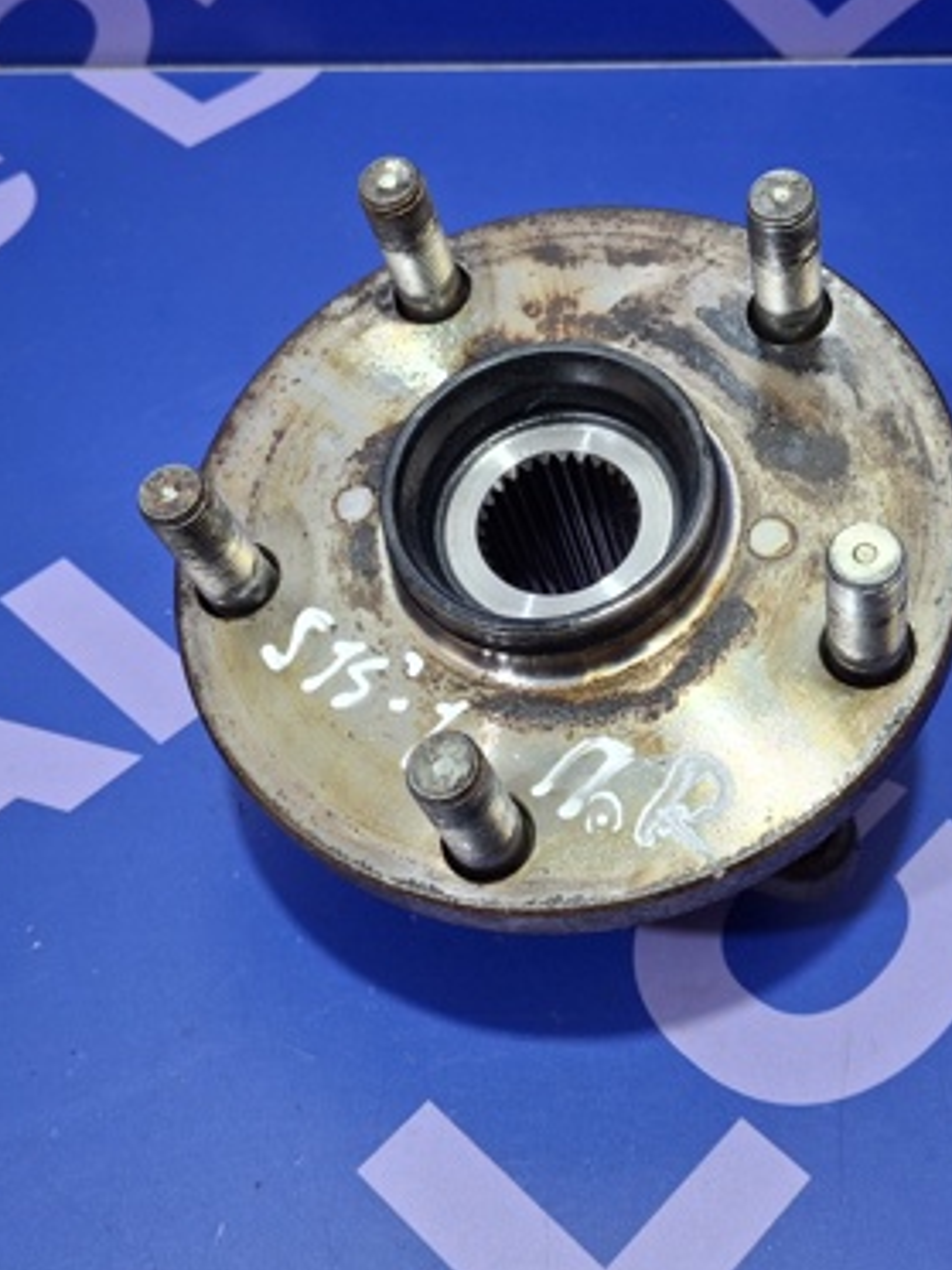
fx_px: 1577
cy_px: 562
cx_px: 556
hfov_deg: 33.5
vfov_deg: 43.8
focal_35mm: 43
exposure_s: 1/50
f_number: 1.8
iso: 200
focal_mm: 4.69
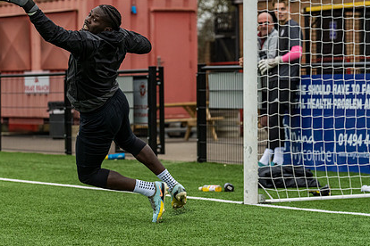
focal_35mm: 189
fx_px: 1942
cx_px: 120
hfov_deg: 10.9
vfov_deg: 7.3
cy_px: 112
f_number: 5
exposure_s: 1/1000
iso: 1000
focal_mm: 135
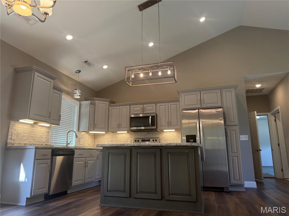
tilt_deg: +12.0
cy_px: 108
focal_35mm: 24
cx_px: 144
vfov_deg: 56.8
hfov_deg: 71.6
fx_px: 200
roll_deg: +0.2
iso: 200
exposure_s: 1/202
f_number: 1.78
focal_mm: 6.76
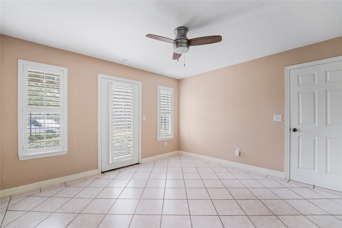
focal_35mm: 14
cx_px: 171
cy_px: 114
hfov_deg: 104.3
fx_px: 133
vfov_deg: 81.2
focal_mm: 14
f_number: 7.1
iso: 100
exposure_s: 1/3
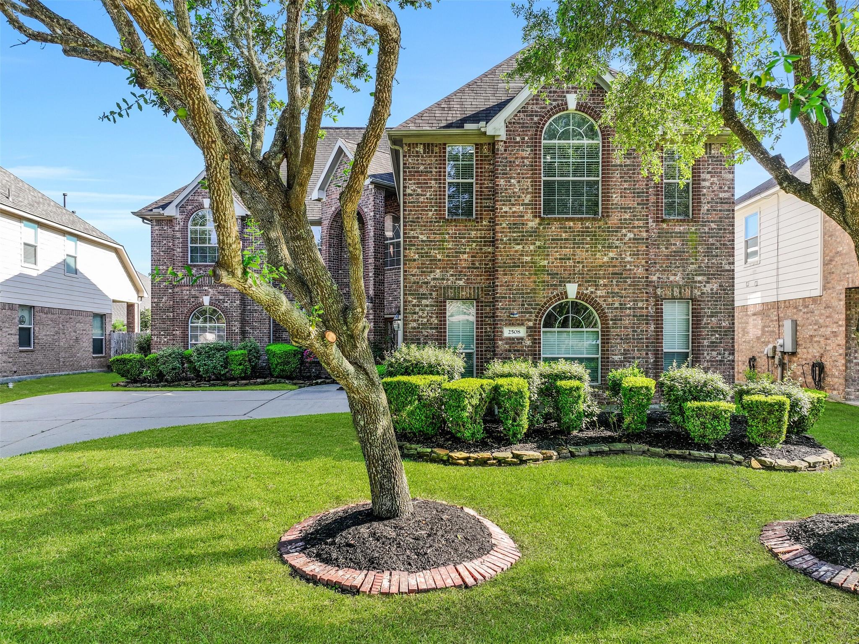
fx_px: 595
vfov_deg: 56.8
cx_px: 430
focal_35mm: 24
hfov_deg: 71.6
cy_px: 322
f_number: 4
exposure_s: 1/320
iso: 100
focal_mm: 12.29
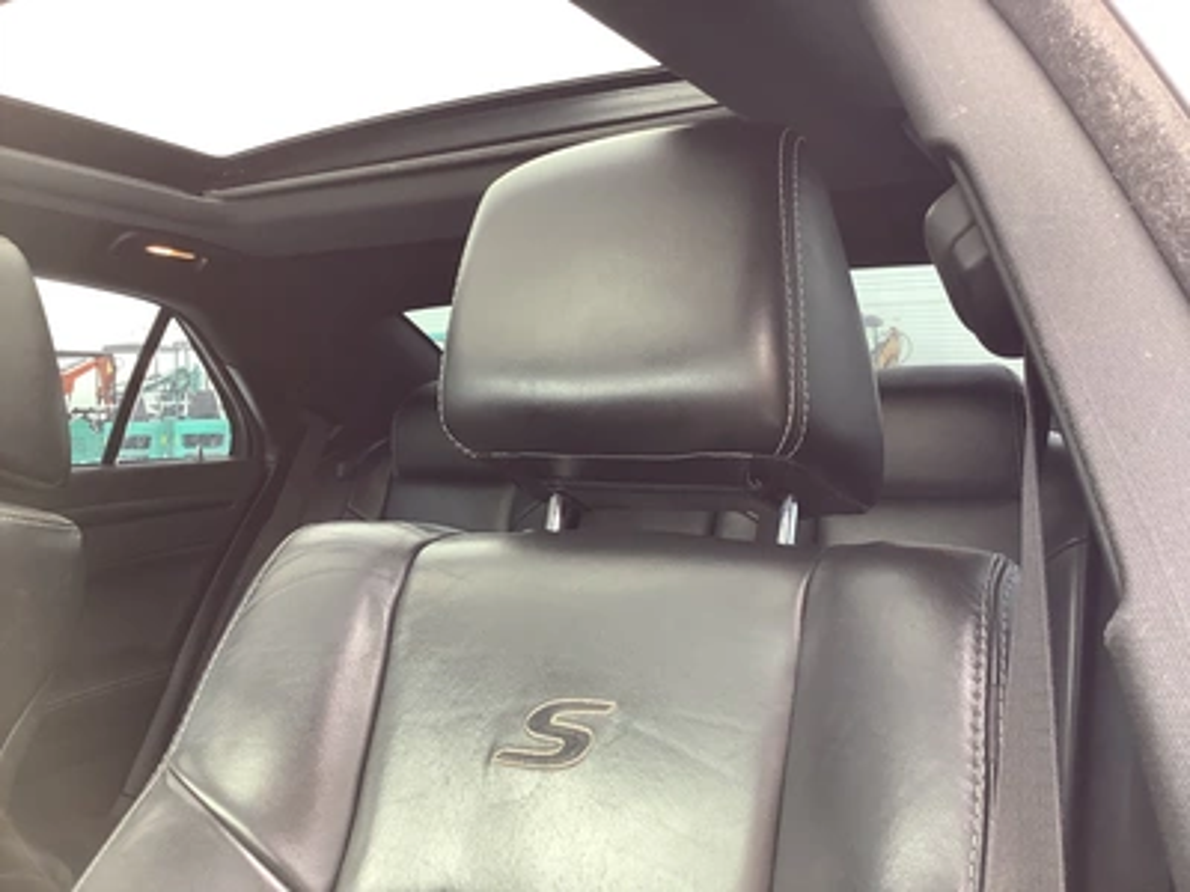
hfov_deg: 58.4
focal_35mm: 31
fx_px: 1066
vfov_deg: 45.4
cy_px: 446
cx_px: 595
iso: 50
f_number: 2.4
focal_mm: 3.3
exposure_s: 1/50
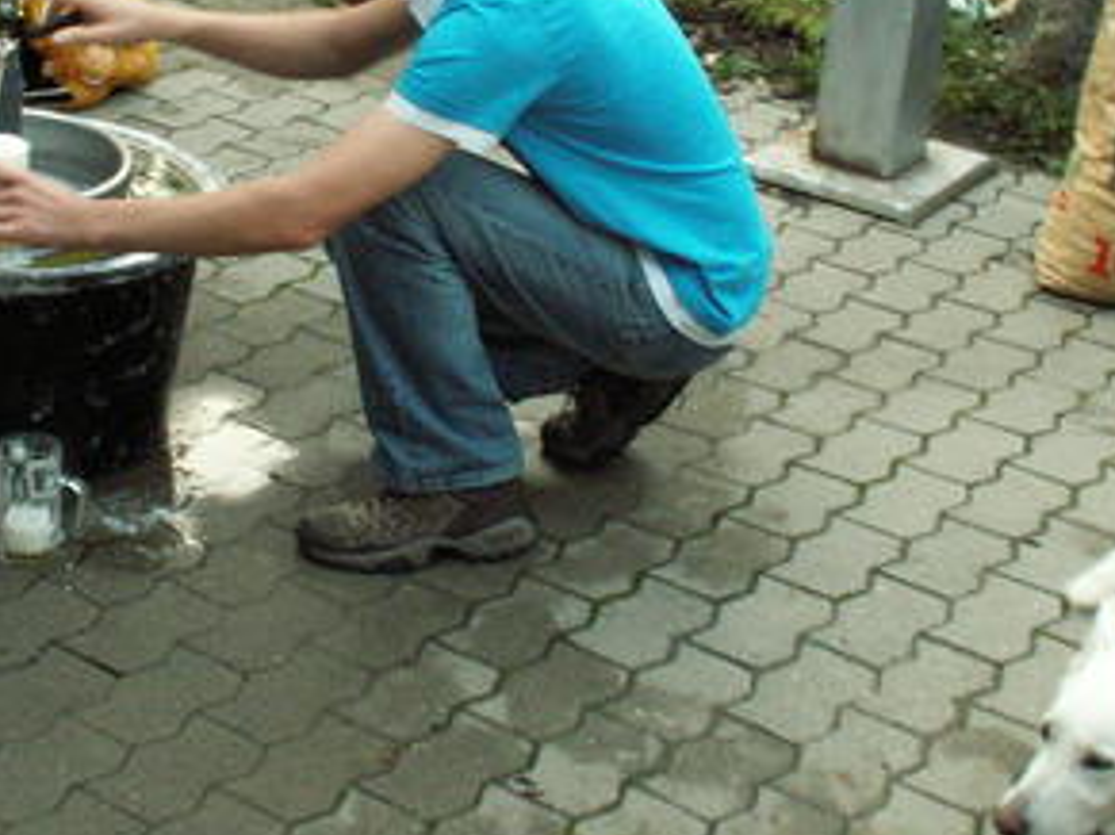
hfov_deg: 25.2
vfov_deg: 19.0
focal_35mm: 77
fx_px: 2479
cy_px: 253
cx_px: 360
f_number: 5.6
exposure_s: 1/20
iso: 160
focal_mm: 5.86
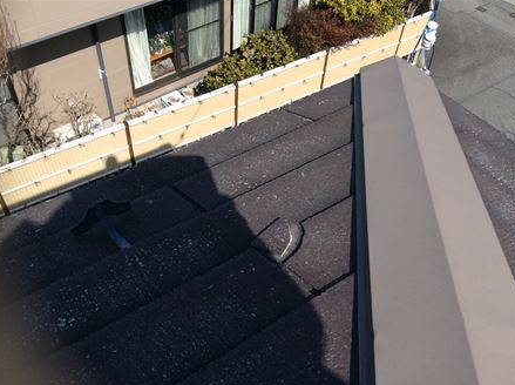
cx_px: 257
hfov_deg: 52.7
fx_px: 520
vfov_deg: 40.6
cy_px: 204
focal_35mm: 35
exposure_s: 1/1466
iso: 32
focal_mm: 3.3
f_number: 2.4
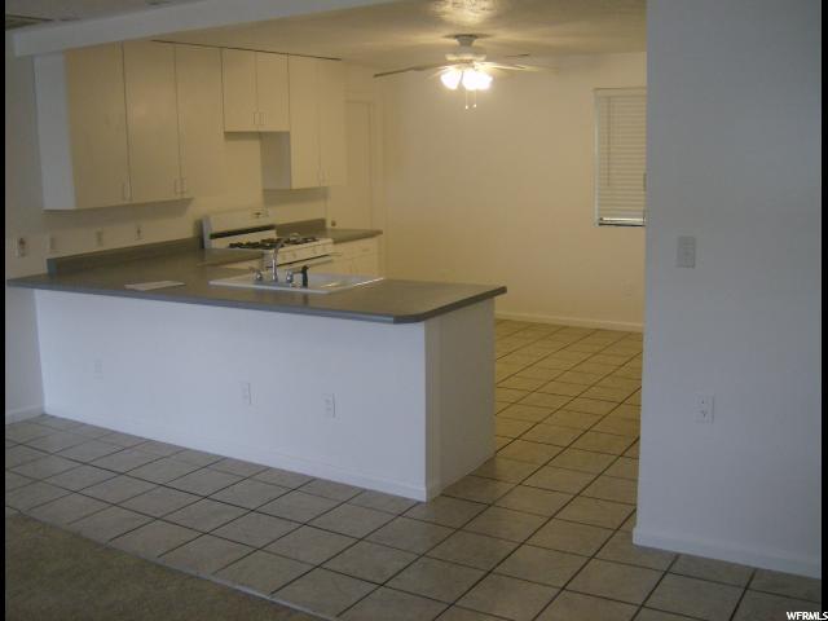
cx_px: 414
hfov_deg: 51.4
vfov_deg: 39.7
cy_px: 310
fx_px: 861
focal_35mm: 36
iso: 161
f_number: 2.8
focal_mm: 6
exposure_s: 1/64
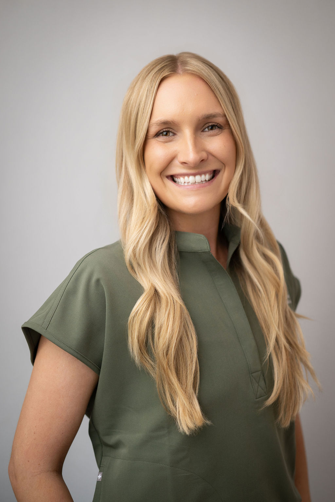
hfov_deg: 27.0
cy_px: 251
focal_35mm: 50
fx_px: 698
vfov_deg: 39.6
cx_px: 168
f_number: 2.5
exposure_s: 1/200
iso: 400
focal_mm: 50
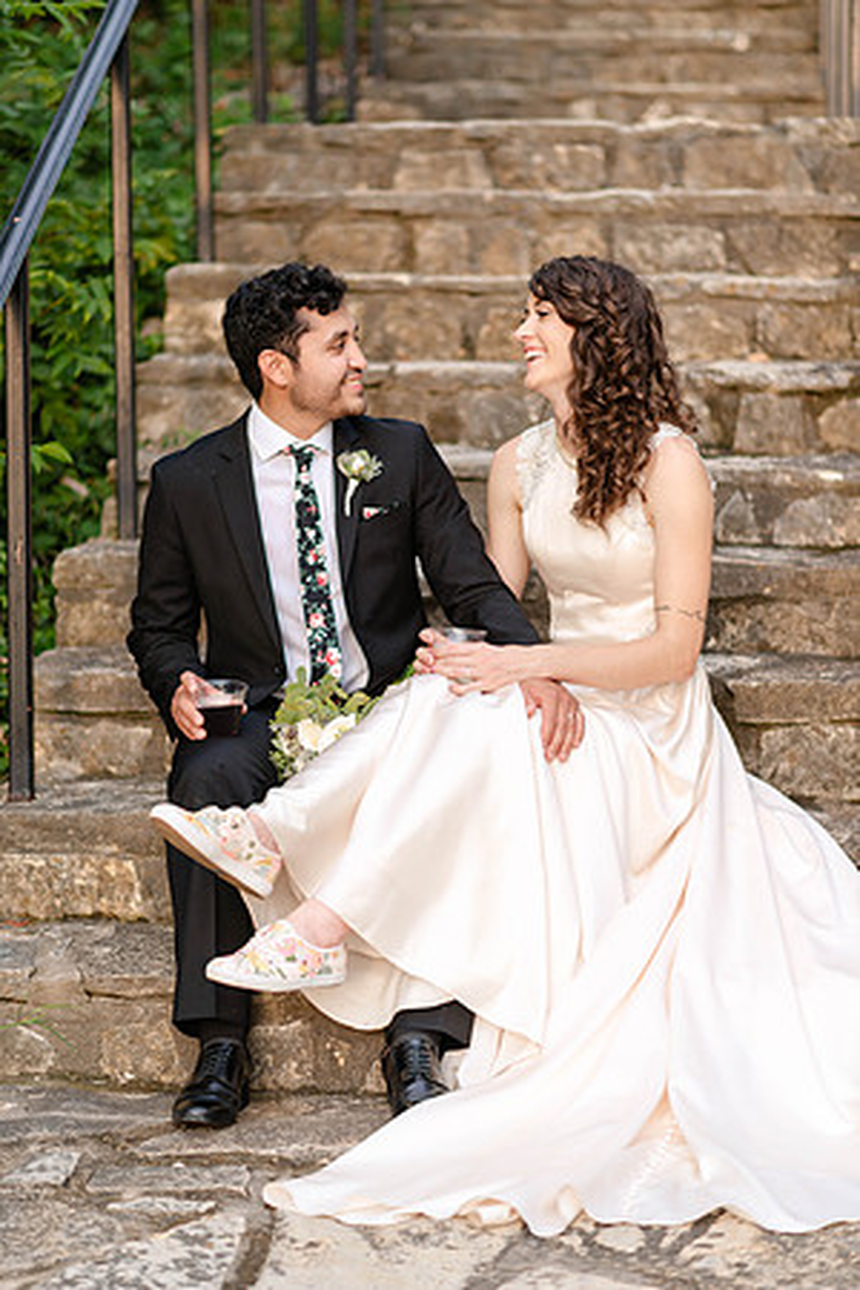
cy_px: 645
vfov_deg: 23.9
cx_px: 430
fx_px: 3046
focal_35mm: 85
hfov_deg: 16.1
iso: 100
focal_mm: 85
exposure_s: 1/500
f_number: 1.8
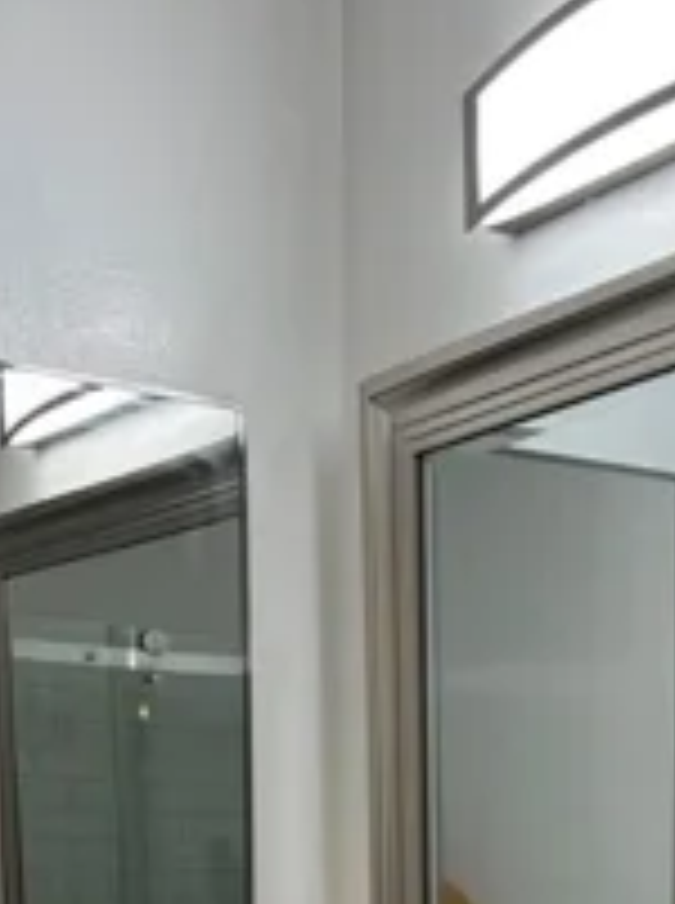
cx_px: 490
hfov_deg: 21.7
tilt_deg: -6.3
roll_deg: +0.0
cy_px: 1039
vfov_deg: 26.3
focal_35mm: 67
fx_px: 1748
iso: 100
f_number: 1.78
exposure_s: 1/120
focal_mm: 6.86
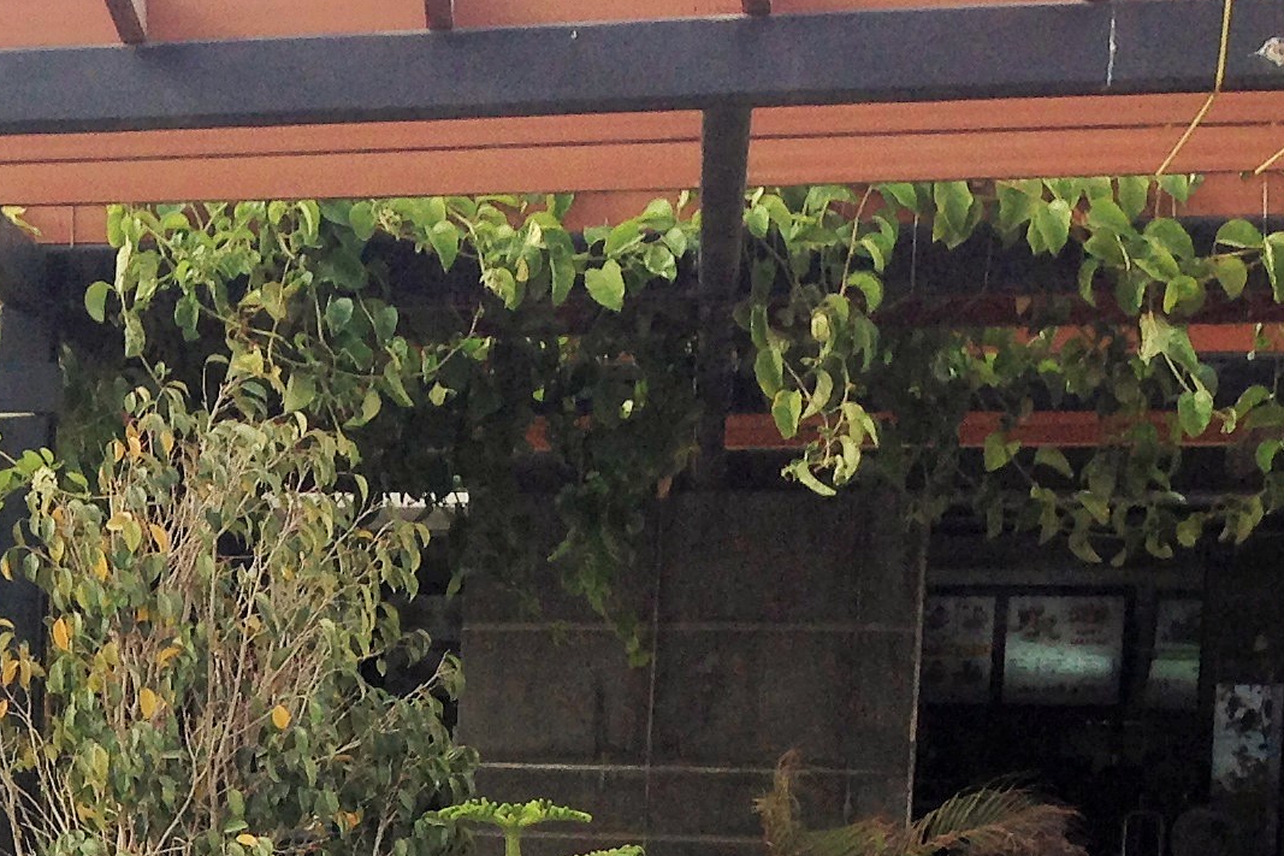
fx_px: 3744
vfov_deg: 12.7
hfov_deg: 17.8
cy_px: 1004
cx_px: -514
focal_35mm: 105
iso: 50
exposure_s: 1/531
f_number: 2.4
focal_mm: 4.12
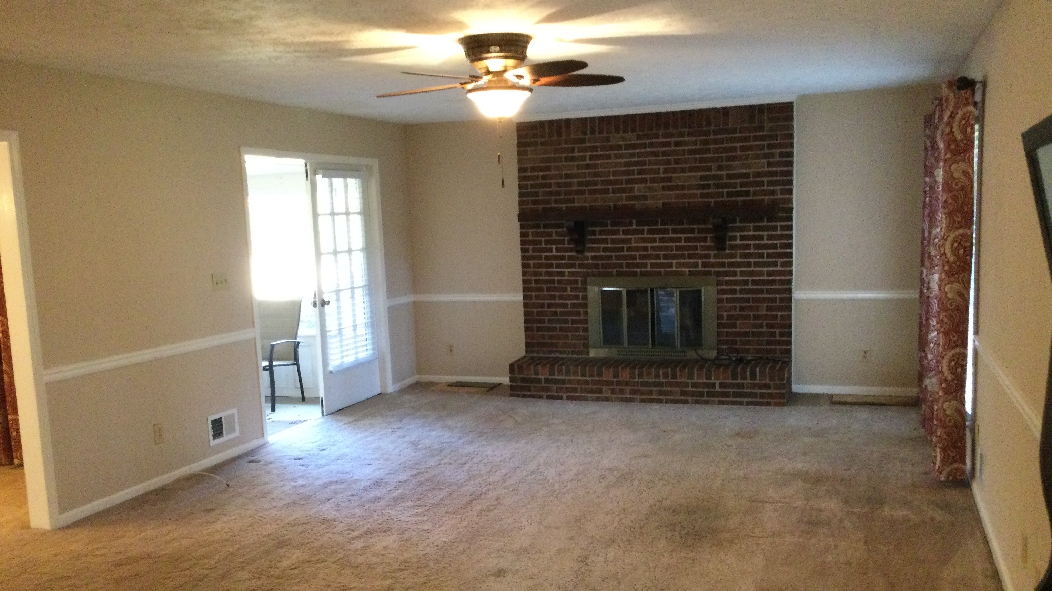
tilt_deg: -5.6
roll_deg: +1.4
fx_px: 948
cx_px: 529
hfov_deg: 58.0
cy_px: 337
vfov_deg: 34.6
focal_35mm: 34
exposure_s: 1/17
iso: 200
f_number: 2.4
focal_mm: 3.3
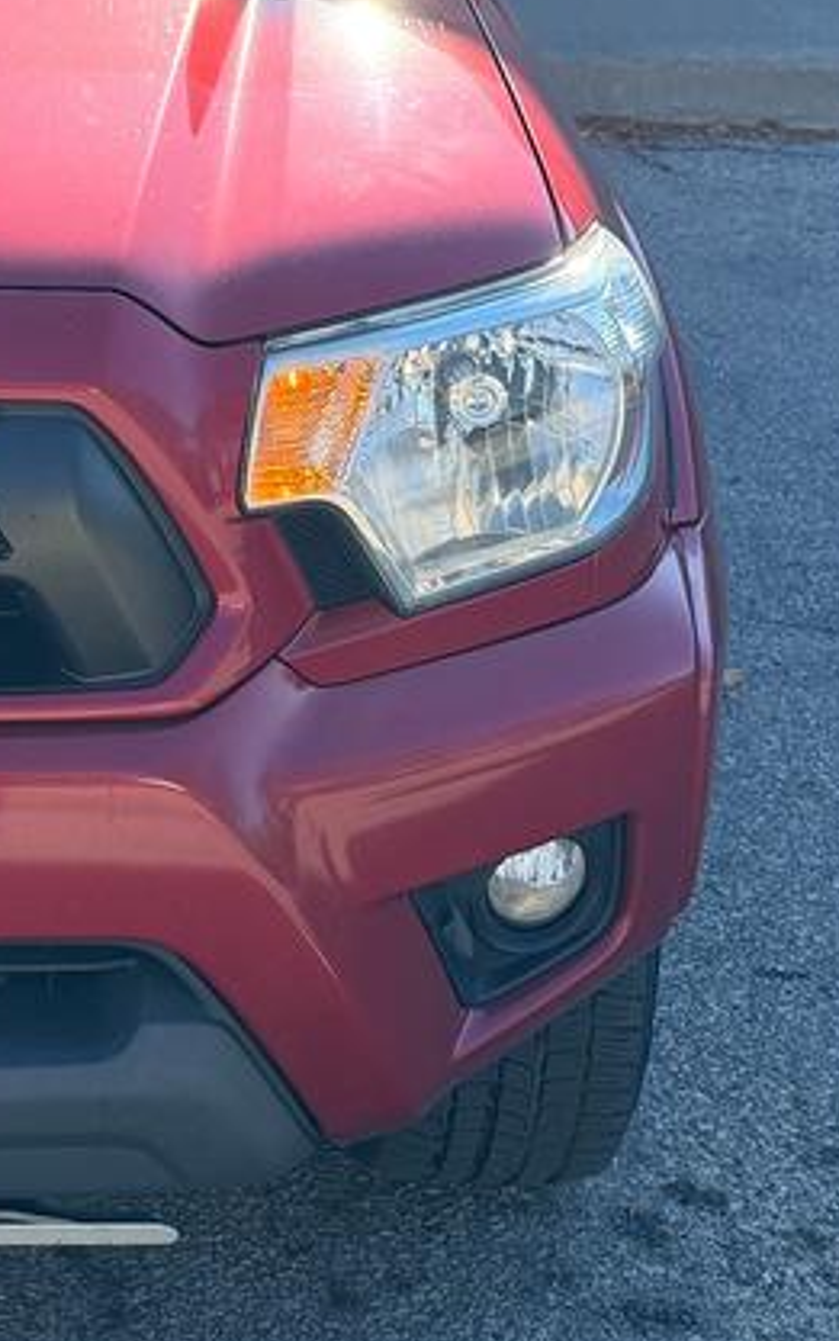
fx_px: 2851
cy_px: 206
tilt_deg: -14.5
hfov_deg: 16.2
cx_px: -93
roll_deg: +0.2
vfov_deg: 25.8
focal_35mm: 78
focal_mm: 6.76
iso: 100
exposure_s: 1/1493
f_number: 1.78
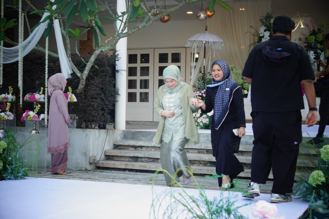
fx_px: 530
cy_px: 110
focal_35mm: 58
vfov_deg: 23.4
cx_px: 166
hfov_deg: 34.5
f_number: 4
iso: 100
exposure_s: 1/125
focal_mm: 21.12
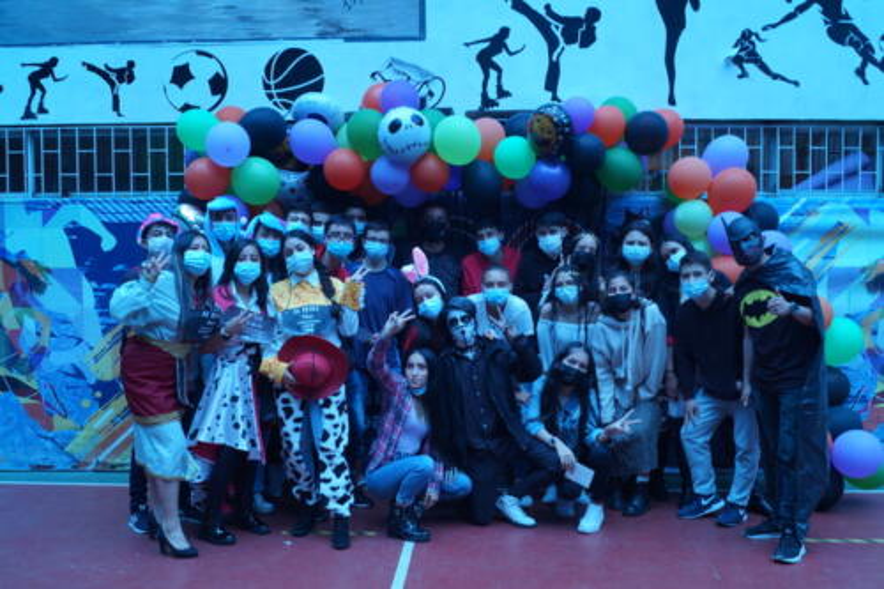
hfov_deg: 53.1
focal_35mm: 36
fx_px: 884
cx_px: 442
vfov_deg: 36.8
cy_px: 294
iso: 640
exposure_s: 1/60
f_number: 8
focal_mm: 24
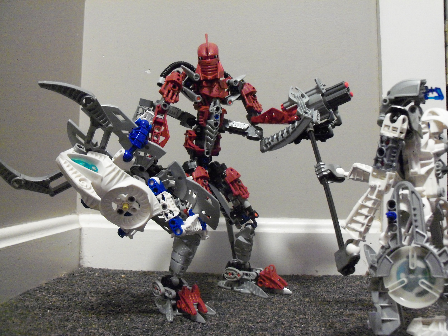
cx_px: 224
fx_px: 453
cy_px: 168
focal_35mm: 35
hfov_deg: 52.6
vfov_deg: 40.7
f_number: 3
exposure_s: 1/2
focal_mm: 6.3
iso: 400
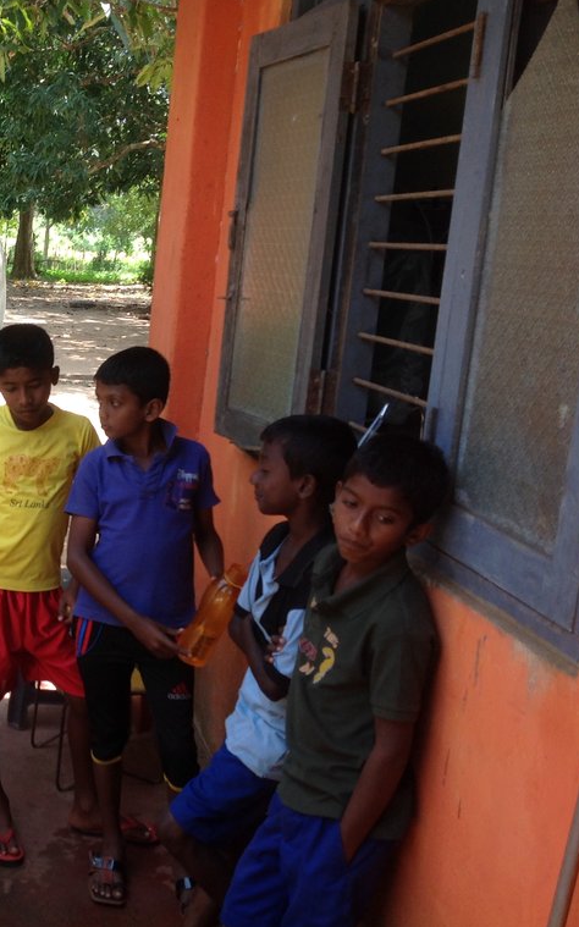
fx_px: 1263
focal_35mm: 50
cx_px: -29
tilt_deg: -8.7
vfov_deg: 40.3
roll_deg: -4.4
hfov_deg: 24.4
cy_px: 464
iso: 50
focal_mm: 4.28
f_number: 2.4
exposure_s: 1/129
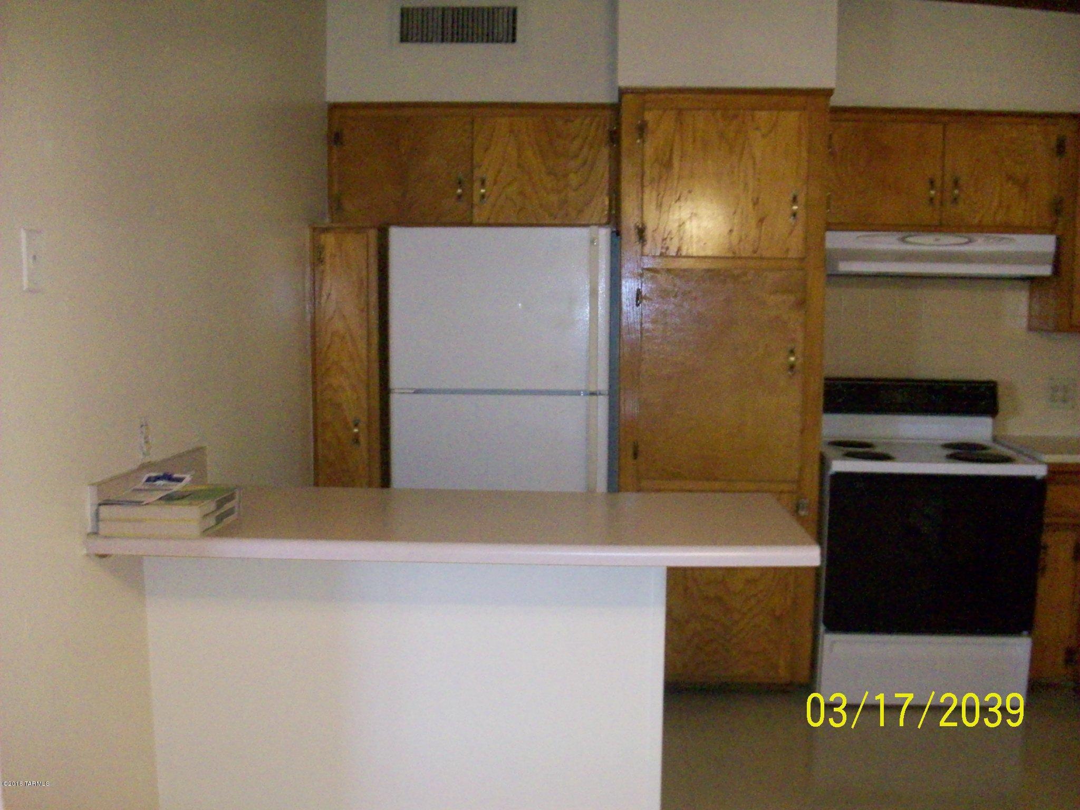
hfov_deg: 54.0
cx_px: 540
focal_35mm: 34
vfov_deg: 41.8
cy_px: 405
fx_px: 1061
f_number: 2.8
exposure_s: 1/64
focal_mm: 5.7
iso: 800
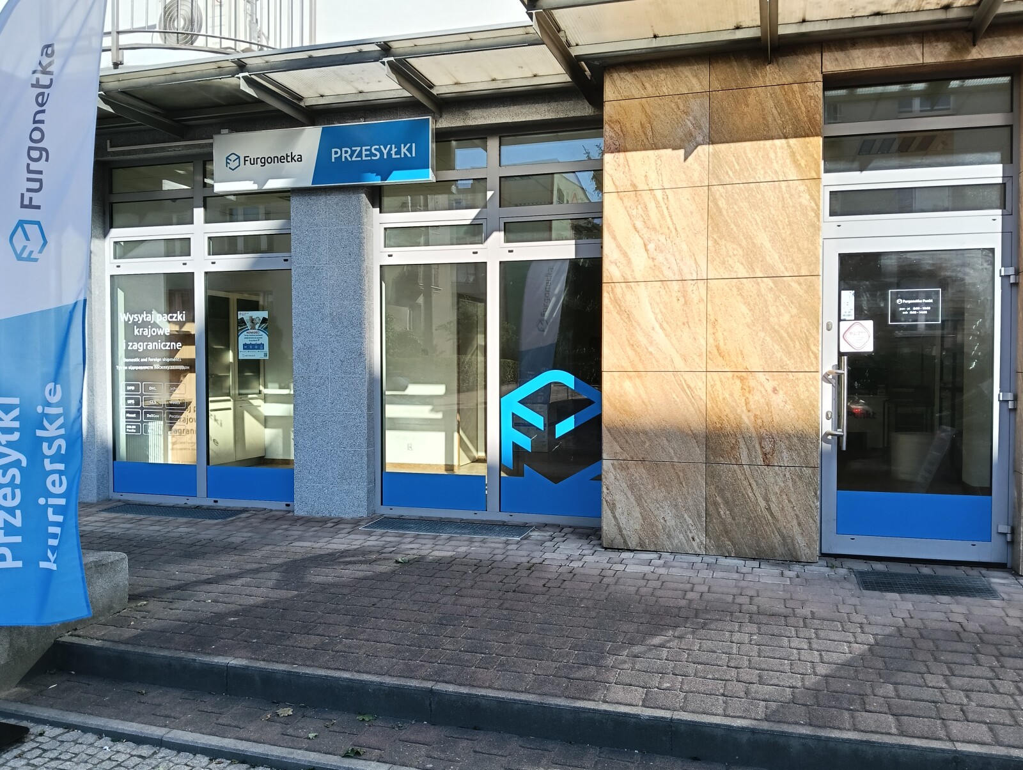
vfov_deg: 51.5
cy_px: 385
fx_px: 799
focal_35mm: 27
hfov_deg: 65.2
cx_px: 512
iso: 50
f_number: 1.8
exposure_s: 1/275
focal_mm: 3.98
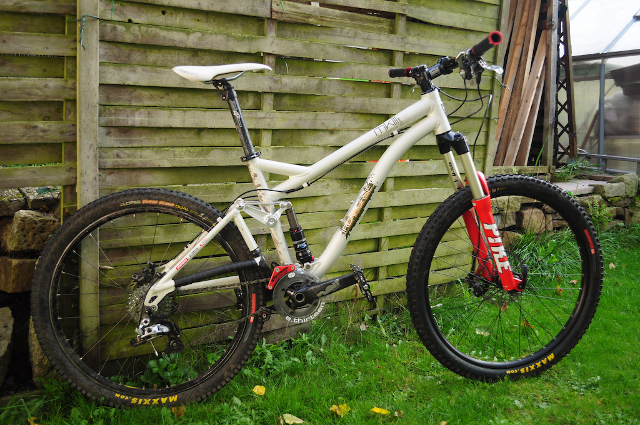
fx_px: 639
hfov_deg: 53.2
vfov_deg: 36.8
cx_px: 320
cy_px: 212
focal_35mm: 36
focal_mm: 24
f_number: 4
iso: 200
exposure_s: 1/125
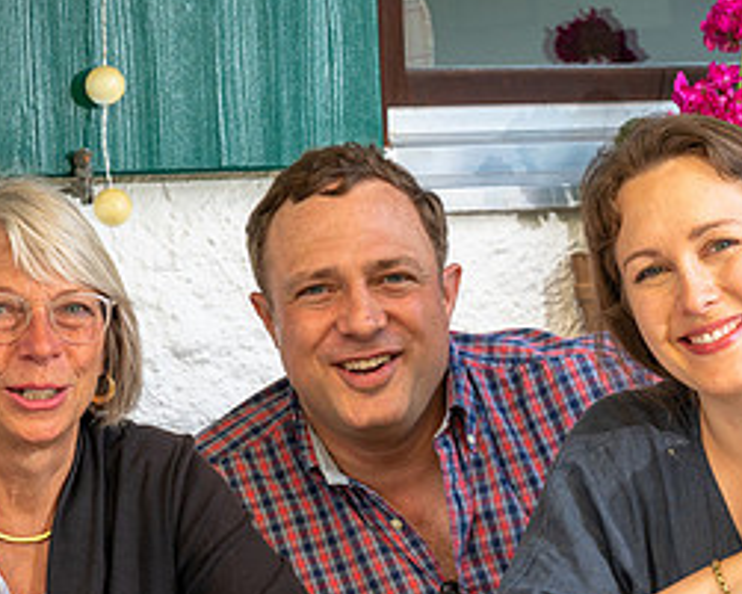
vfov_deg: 10.9
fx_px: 3098
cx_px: 508
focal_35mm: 141
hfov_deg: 13.6
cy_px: 405
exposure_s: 1/200
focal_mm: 65
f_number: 9
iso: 250
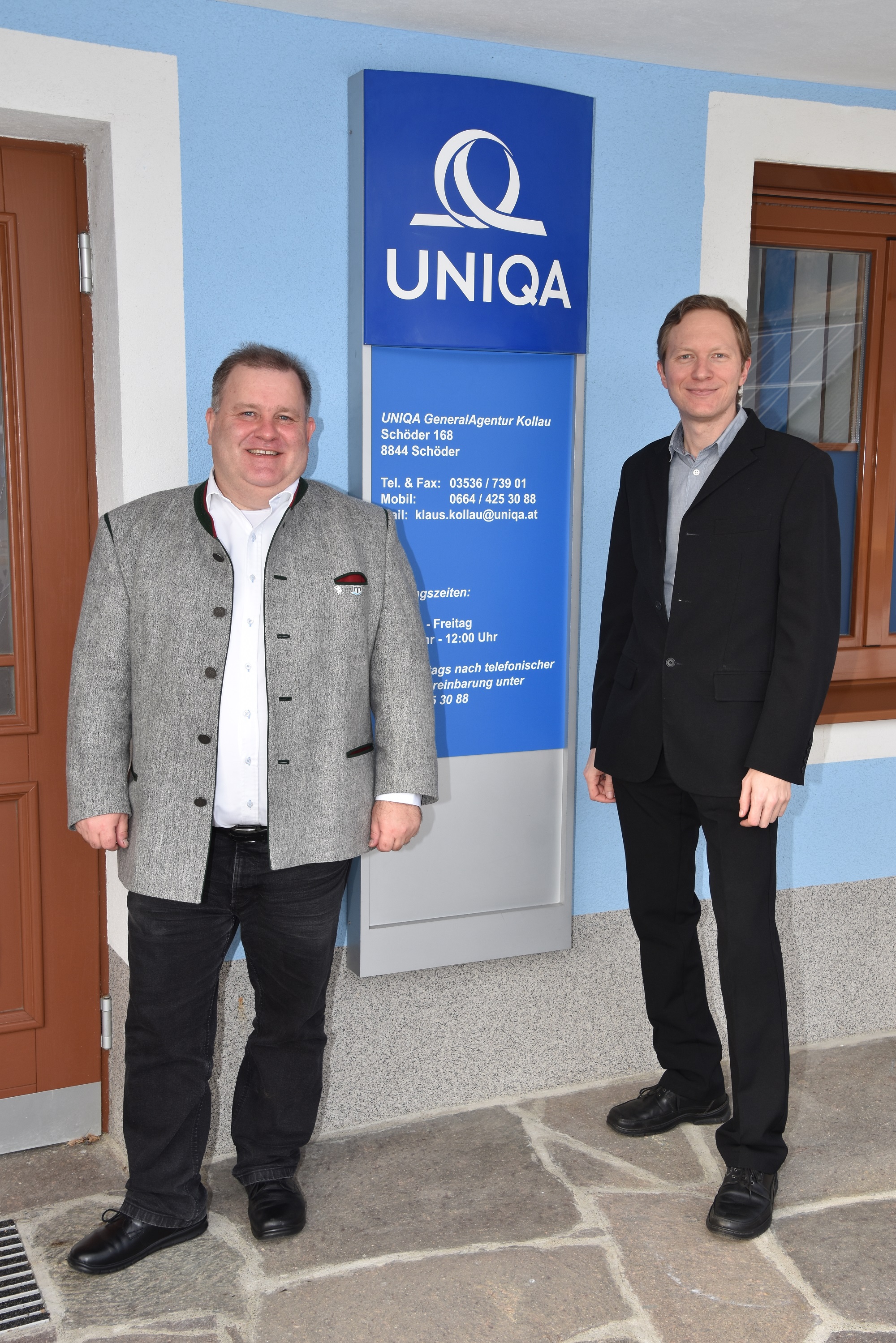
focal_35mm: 39
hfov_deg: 34.2
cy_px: 672
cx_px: 448
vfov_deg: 49.6
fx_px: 1456
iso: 200
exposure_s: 1/125
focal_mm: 26
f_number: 5.6
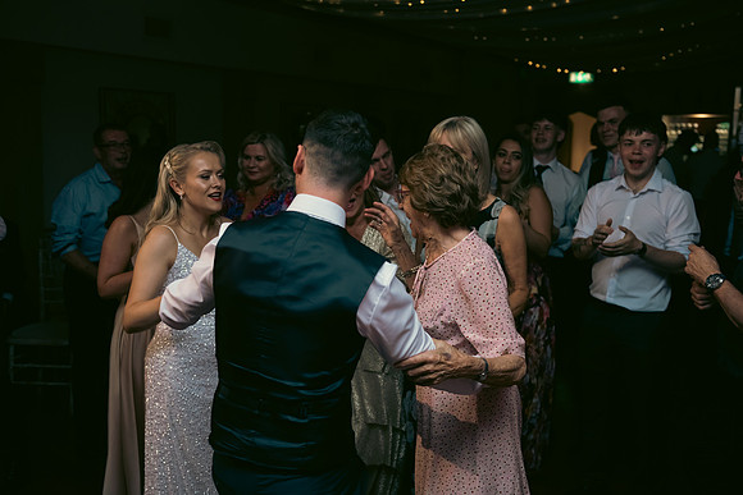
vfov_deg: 33.4
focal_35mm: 40
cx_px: 372
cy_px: 248
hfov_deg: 48.4
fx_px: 826
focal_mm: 40
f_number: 3.5
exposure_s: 1/160
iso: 800
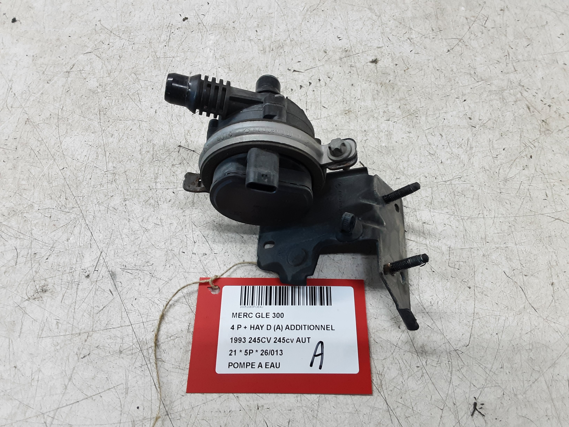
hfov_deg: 65.3
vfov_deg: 51.4
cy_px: 214
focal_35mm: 27
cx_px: 284
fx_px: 444
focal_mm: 2.91
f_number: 1.9
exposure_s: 1/50
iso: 100
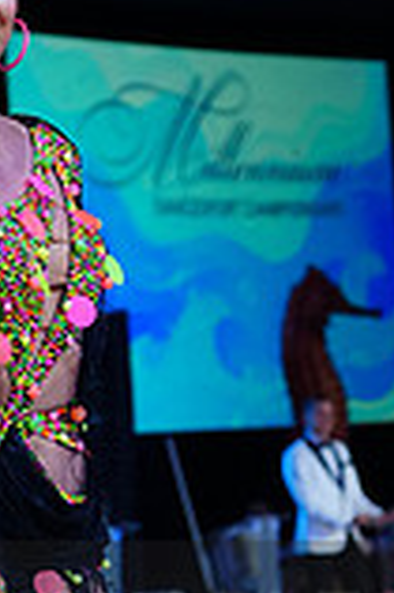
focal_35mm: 257
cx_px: 268
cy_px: 668
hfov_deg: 5.3
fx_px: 4228
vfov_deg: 8.0
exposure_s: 1/400
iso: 2500
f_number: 4
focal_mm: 70
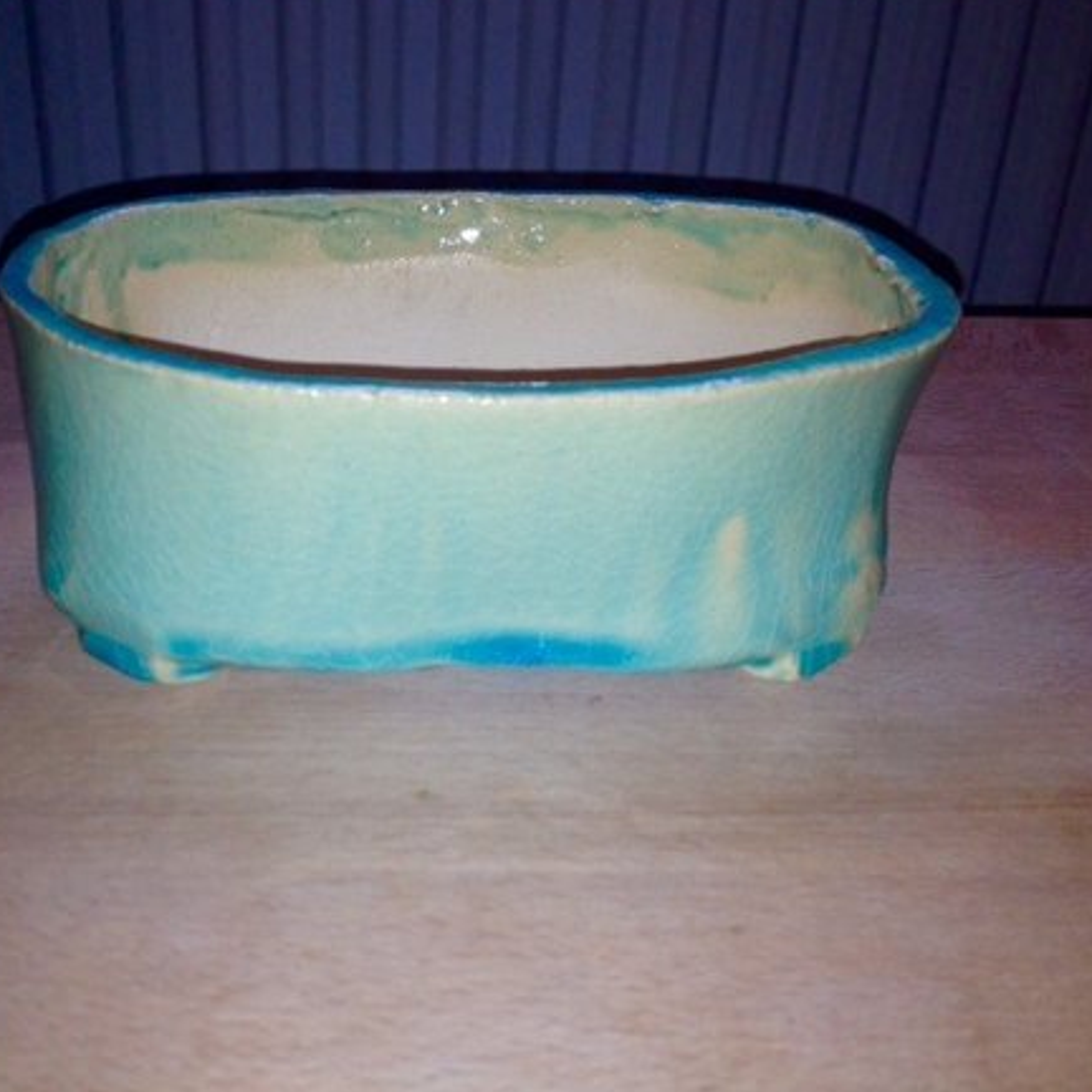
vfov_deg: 39.2
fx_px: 1535
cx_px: 442
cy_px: 533
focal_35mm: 43
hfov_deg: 39.0
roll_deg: -1.7
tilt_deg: -29.3
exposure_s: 1/88
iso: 50
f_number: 2.4
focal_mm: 4.28
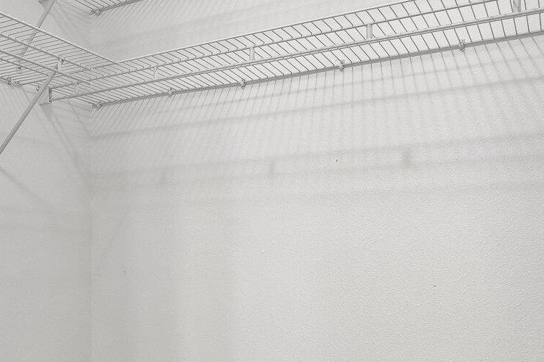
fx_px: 619
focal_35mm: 41
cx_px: 84
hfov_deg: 44.3
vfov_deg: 32.2
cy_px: 253
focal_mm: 10
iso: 400
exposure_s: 4
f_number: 8
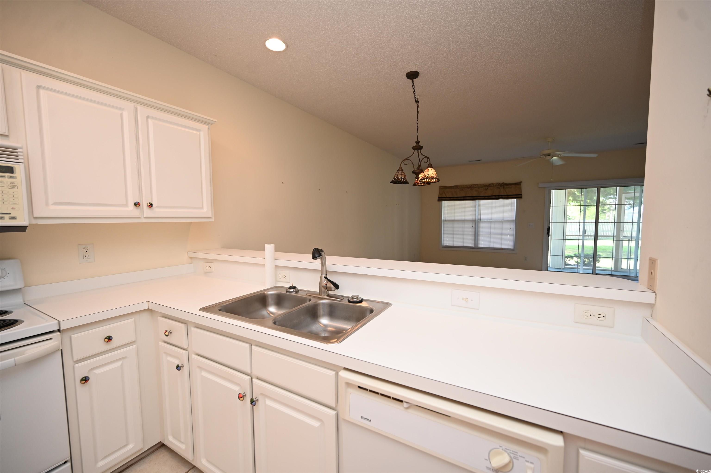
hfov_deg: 104.3
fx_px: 276
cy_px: 236
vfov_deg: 81.1
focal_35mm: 14
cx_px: 356
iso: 450
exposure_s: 1/60
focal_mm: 14
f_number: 4
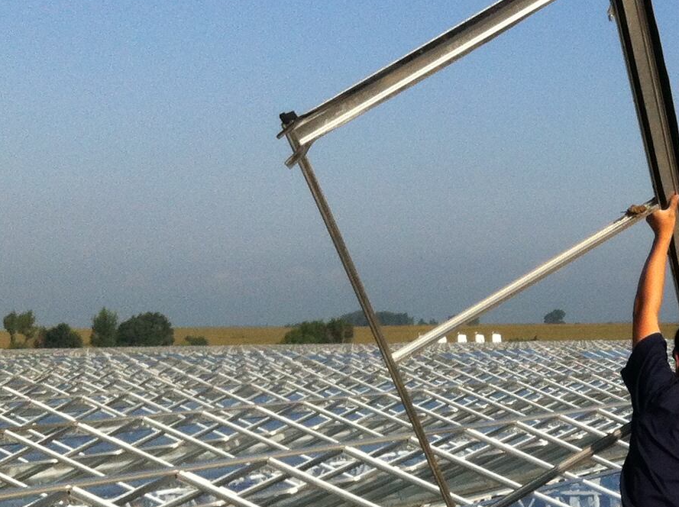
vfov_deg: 14.3
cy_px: 500
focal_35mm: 102
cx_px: 804
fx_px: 1998
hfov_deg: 18.3
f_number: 2.8
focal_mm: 3.85
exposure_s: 1/1774
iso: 80
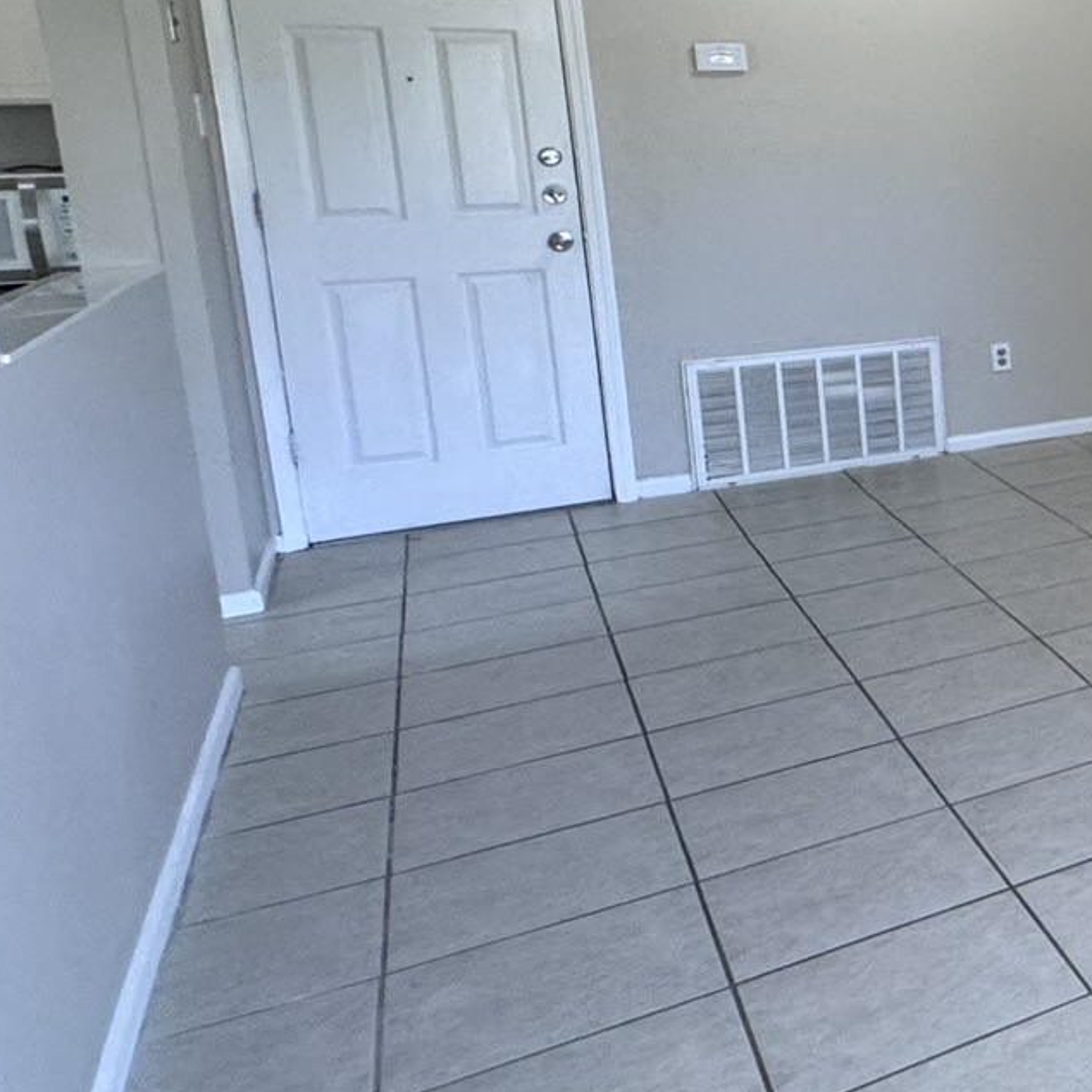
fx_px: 1428
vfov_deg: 40.9
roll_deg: +0.7
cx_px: 1717
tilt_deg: -7.2
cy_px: 300
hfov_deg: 26.6
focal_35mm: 40
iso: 200
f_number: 2.2
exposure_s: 1/120
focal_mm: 2.22
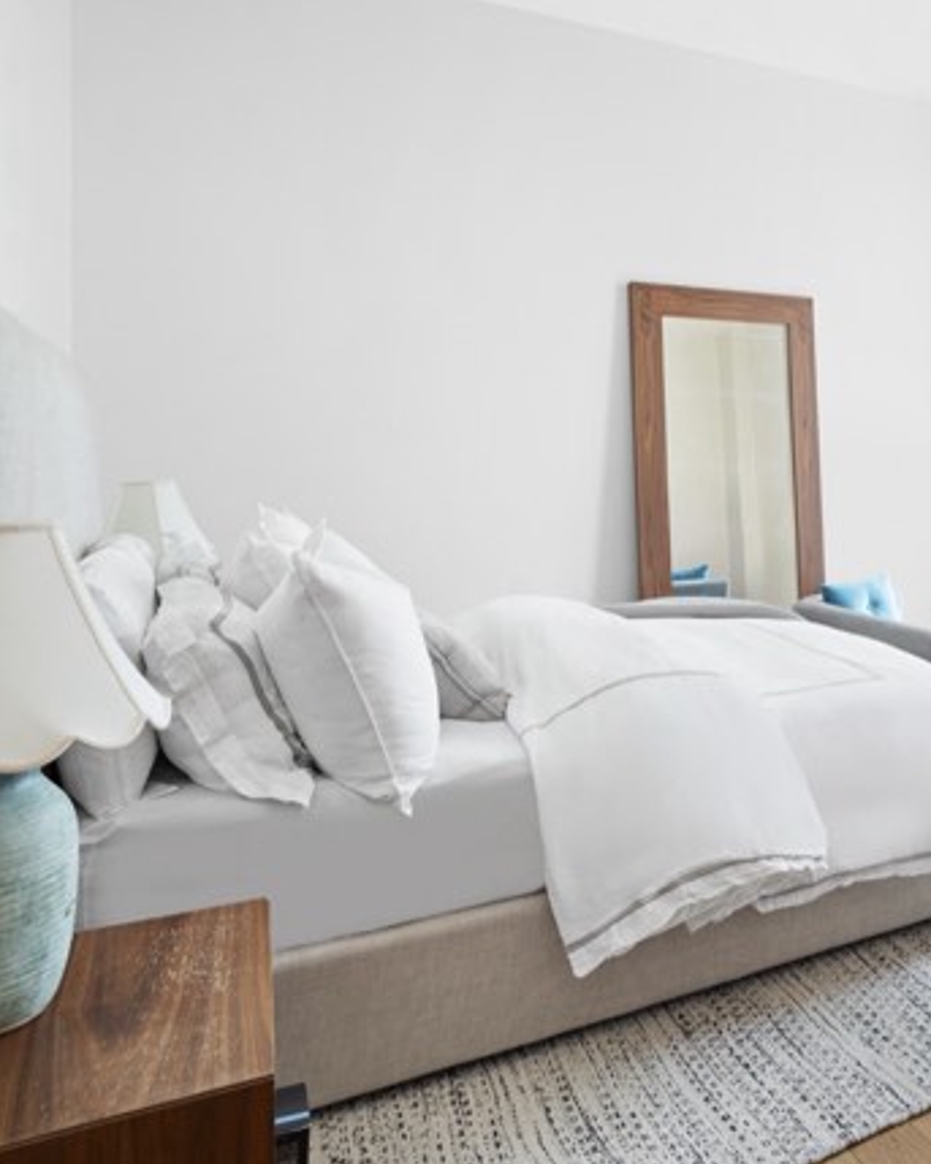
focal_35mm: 28
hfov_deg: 47.4
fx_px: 965
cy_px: 459
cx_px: 801
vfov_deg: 61.6
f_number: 10
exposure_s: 5
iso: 500
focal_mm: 16
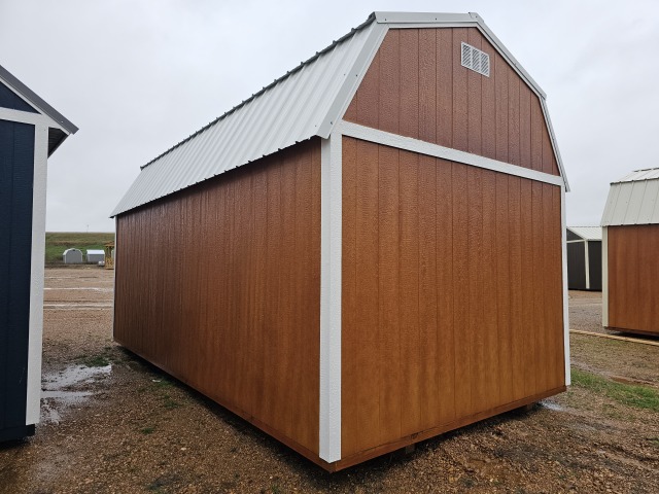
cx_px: 330
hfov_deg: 73.9
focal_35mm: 23
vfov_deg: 58.9
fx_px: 438
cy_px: 247
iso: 160
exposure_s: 1/359
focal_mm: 6.3
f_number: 1.7
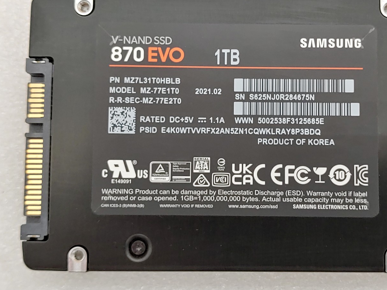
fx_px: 693
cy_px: 142
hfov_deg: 31.1
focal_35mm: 62
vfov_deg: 23.7
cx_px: 229
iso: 50
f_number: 1.8
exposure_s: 1/74
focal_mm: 4.36
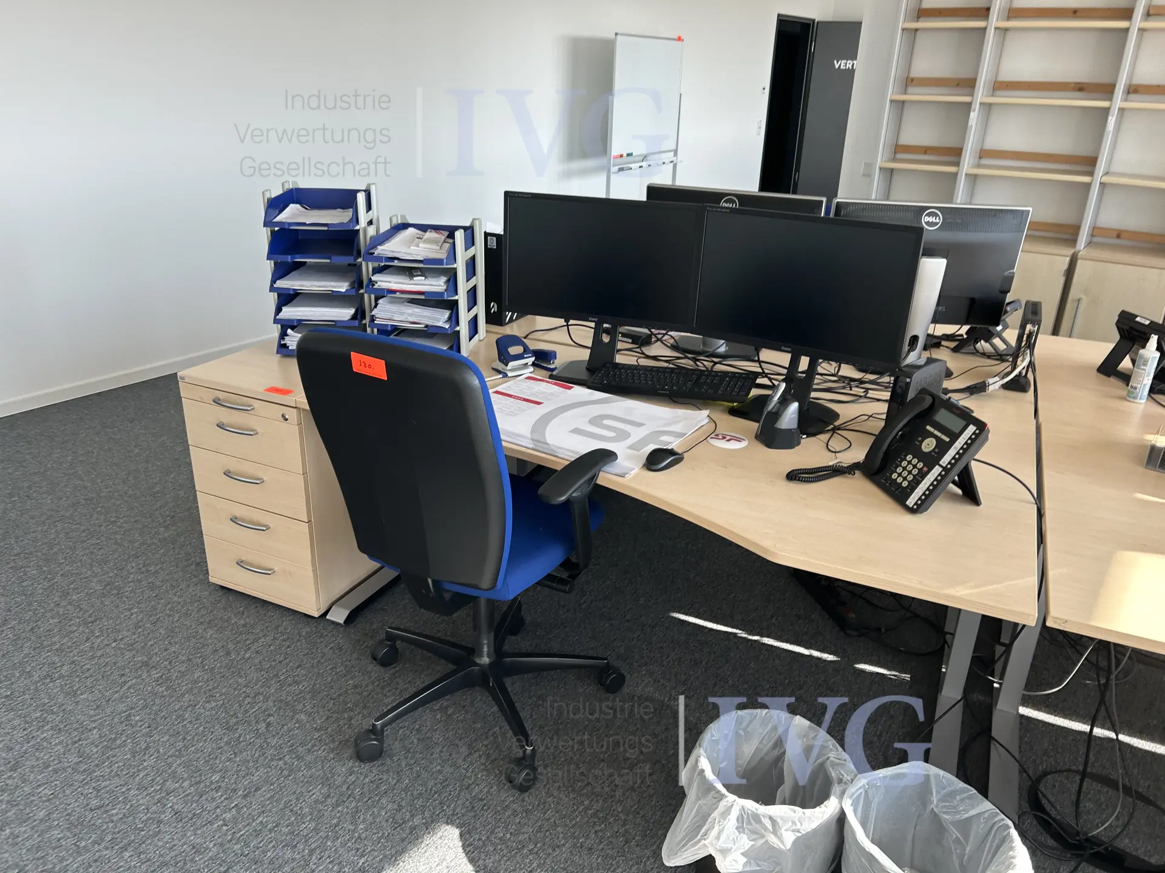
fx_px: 875
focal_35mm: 26
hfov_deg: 67.3
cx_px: 582
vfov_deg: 53.1
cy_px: 436
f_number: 1.5
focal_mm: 5.7
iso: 40
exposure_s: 1/146
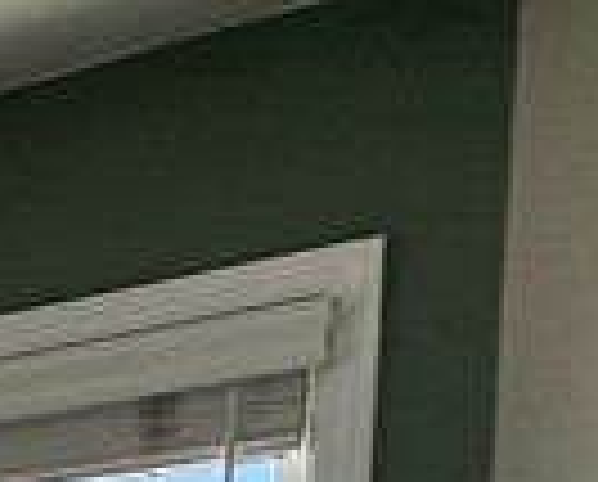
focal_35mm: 105
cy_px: 1077
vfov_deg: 12.3
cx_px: -1227
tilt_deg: -4.3
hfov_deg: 11.0
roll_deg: +0.5
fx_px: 1862
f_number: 2.2
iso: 40
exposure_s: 1/250
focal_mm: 2.22
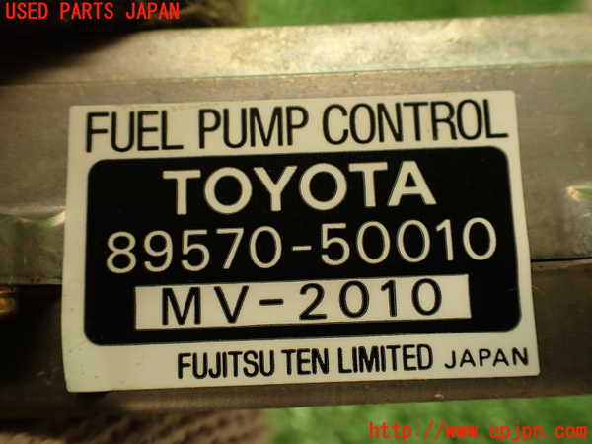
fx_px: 547
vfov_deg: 44.2
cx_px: 296
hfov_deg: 56.8
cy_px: 222
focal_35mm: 32
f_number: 2.4
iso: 200
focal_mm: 5.79
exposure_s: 1/50
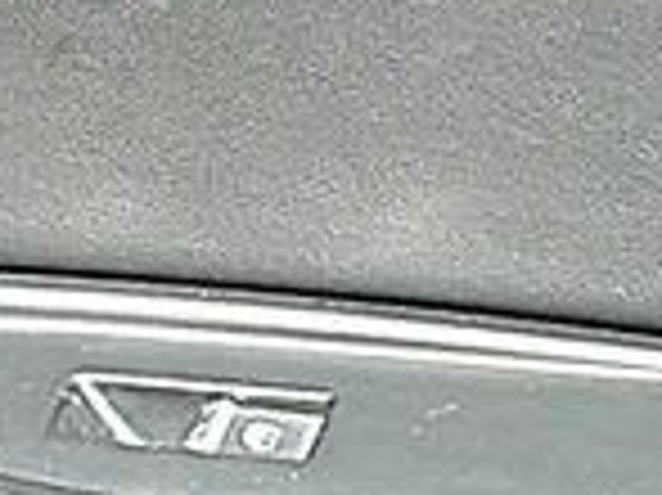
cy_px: -29
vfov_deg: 6.3
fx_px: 4471
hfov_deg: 8.4
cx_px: 108
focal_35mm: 234
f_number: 1.78
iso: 80
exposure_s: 1/991
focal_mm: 6.86
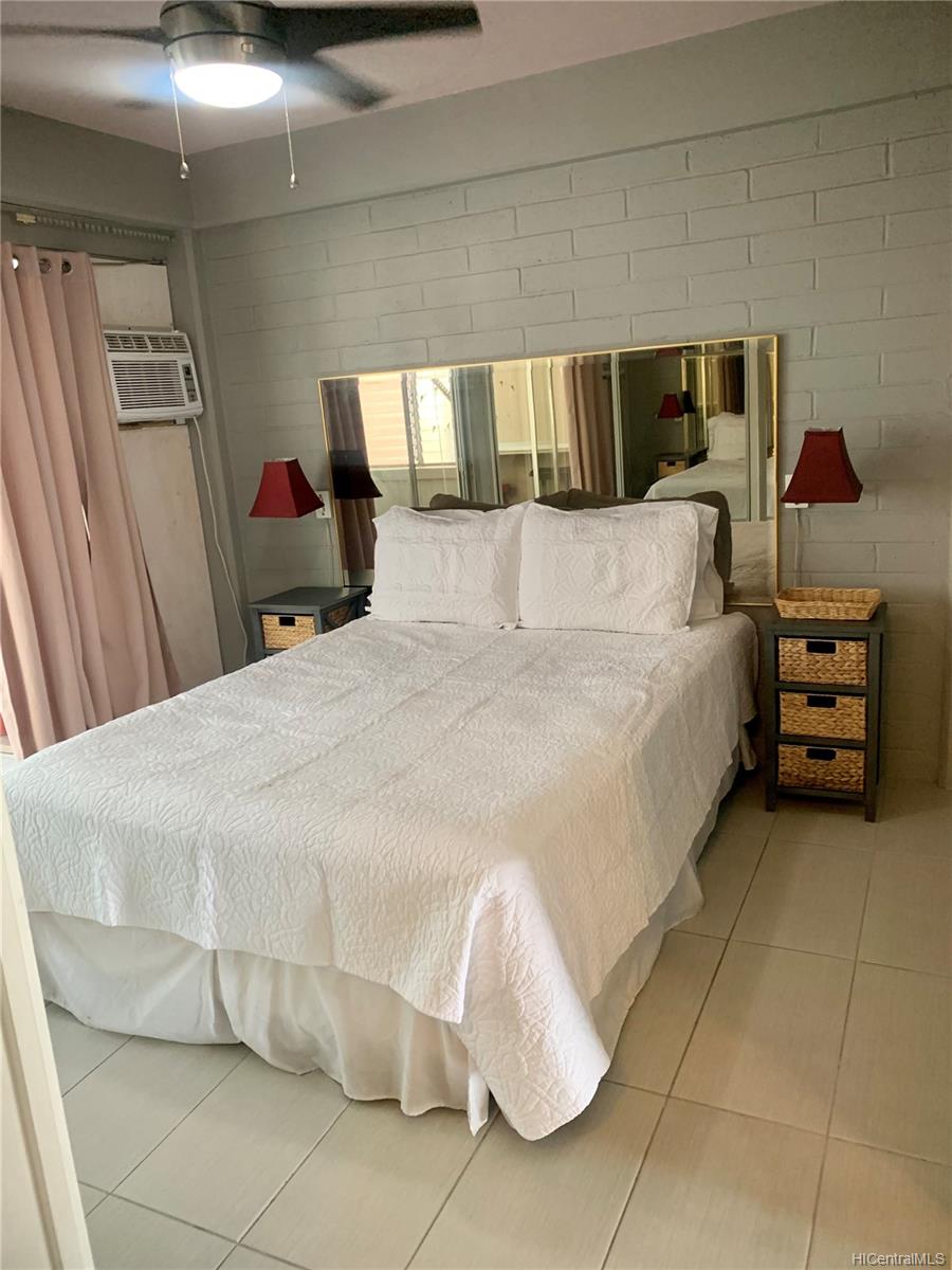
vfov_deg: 67.3
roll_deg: +3.9
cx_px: 476
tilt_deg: -12.4
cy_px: 635
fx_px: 953
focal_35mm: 26
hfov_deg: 53.1
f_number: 1.8
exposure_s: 1/60
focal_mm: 4.25
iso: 200
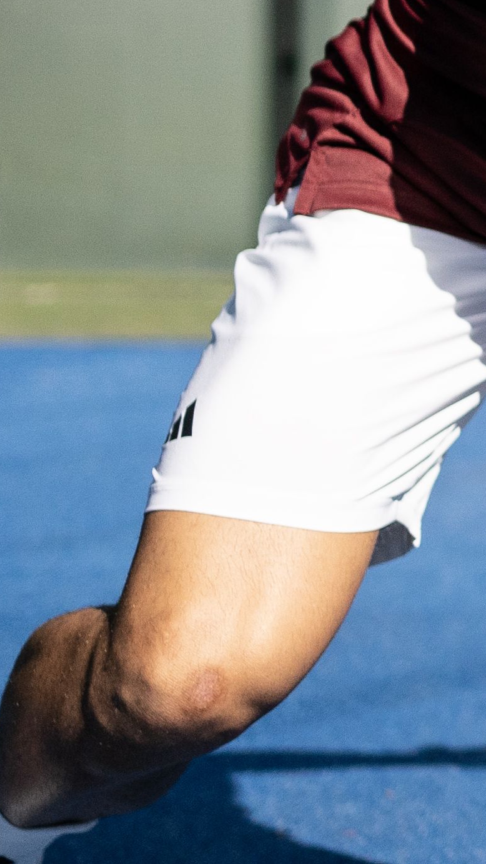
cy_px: 134
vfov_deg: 13.4
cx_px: 977
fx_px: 3642
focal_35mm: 159
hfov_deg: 7.3
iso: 640
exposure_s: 1/32000
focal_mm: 35
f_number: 2
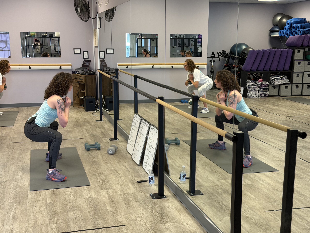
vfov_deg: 30.3
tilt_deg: -10.5
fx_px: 430
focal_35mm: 48
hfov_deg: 39.7
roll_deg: -0.4
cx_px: 155
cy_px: 116
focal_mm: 6.76
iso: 125
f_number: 1.78
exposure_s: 1/60
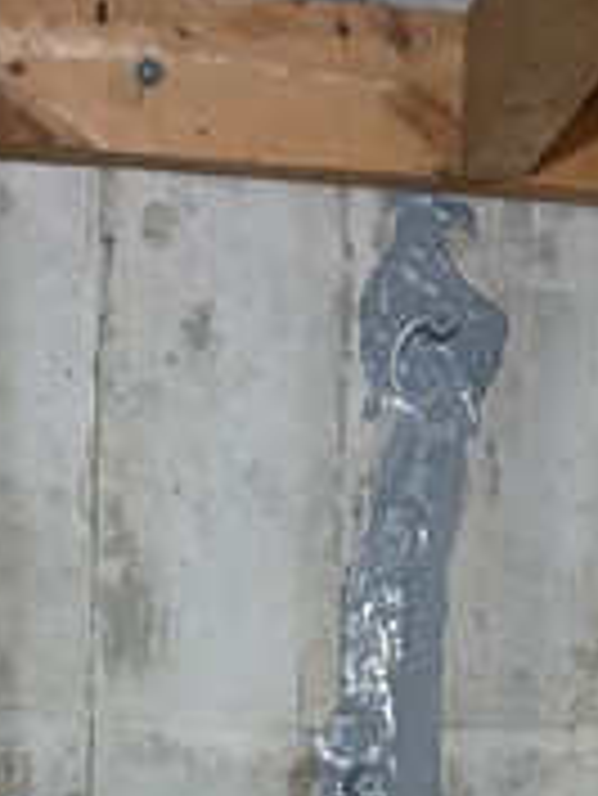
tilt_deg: -3.0
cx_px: 364
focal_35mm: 88
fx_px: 2025
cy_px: 980
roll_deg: -2.2
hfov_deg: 16.8
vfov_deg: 20.6
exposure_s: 1/40
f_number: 1.6
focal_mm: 5.96
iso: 500
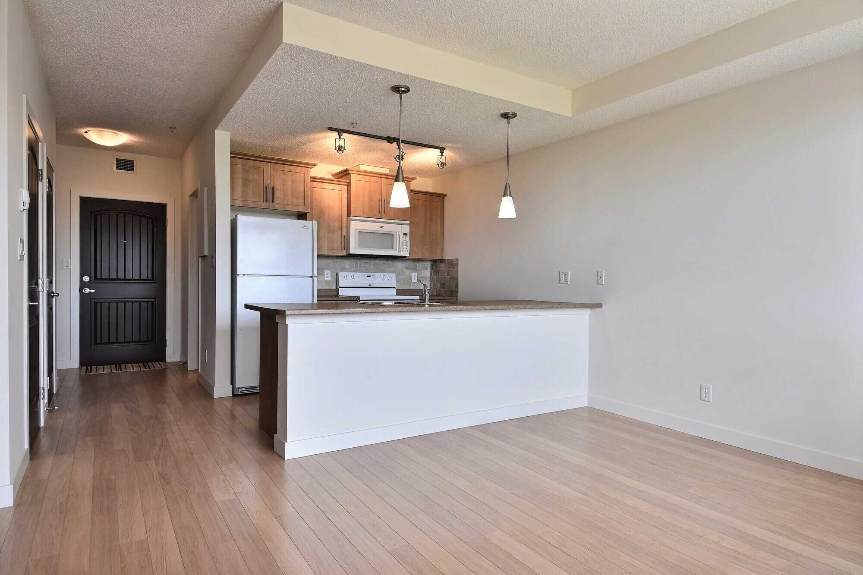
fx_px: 503
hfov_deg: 81.2
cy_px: 288
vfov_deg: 59.5
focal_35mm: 21
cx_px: 432
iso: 400
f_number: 9
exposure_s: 1/2
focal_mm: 14
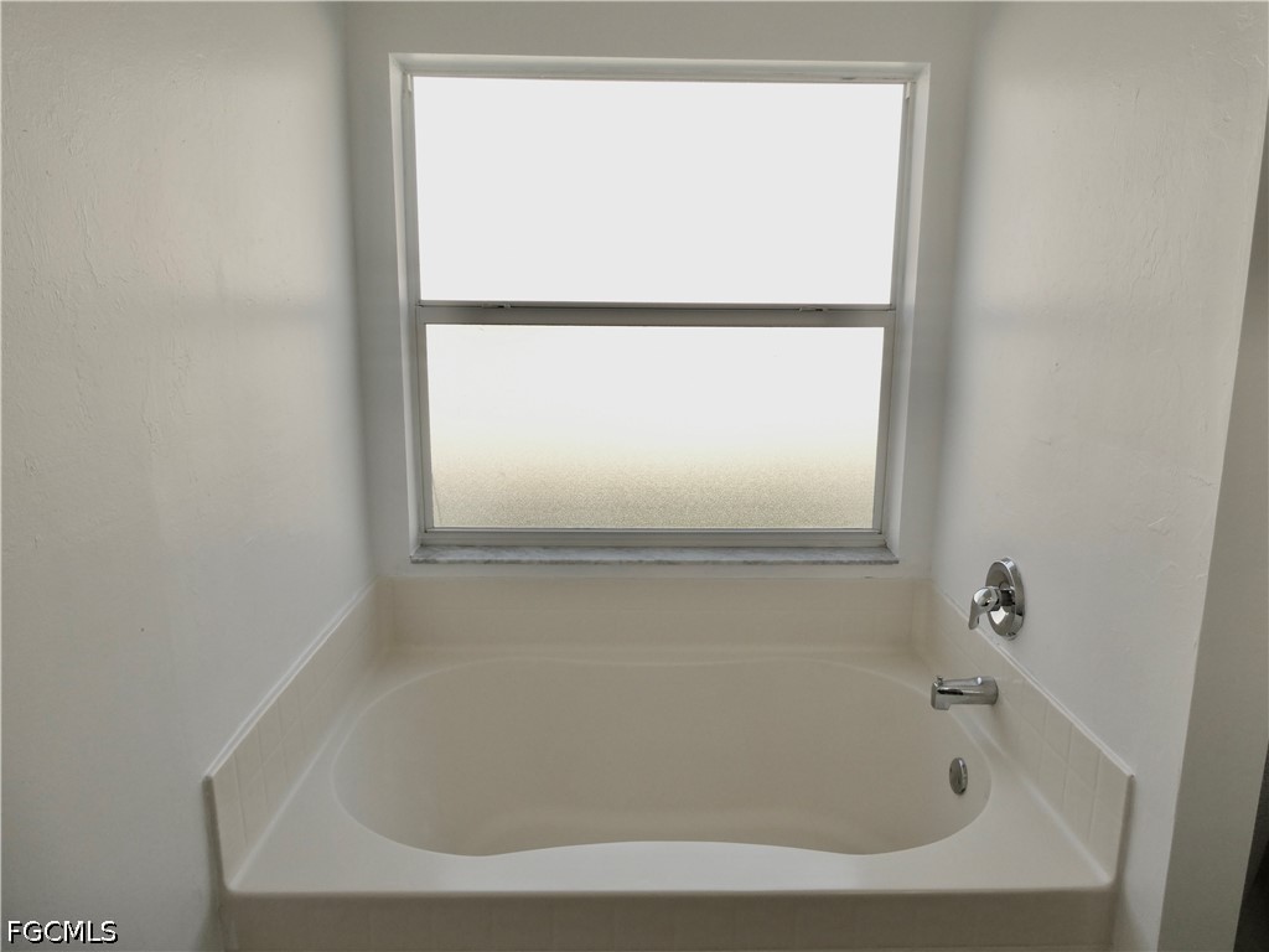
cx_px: 634
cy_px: 476
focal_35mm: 24
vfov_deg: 56.8
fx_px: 880
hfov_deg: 71.6
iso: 80
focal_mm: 4.3
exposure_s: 1/160
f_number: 3.3
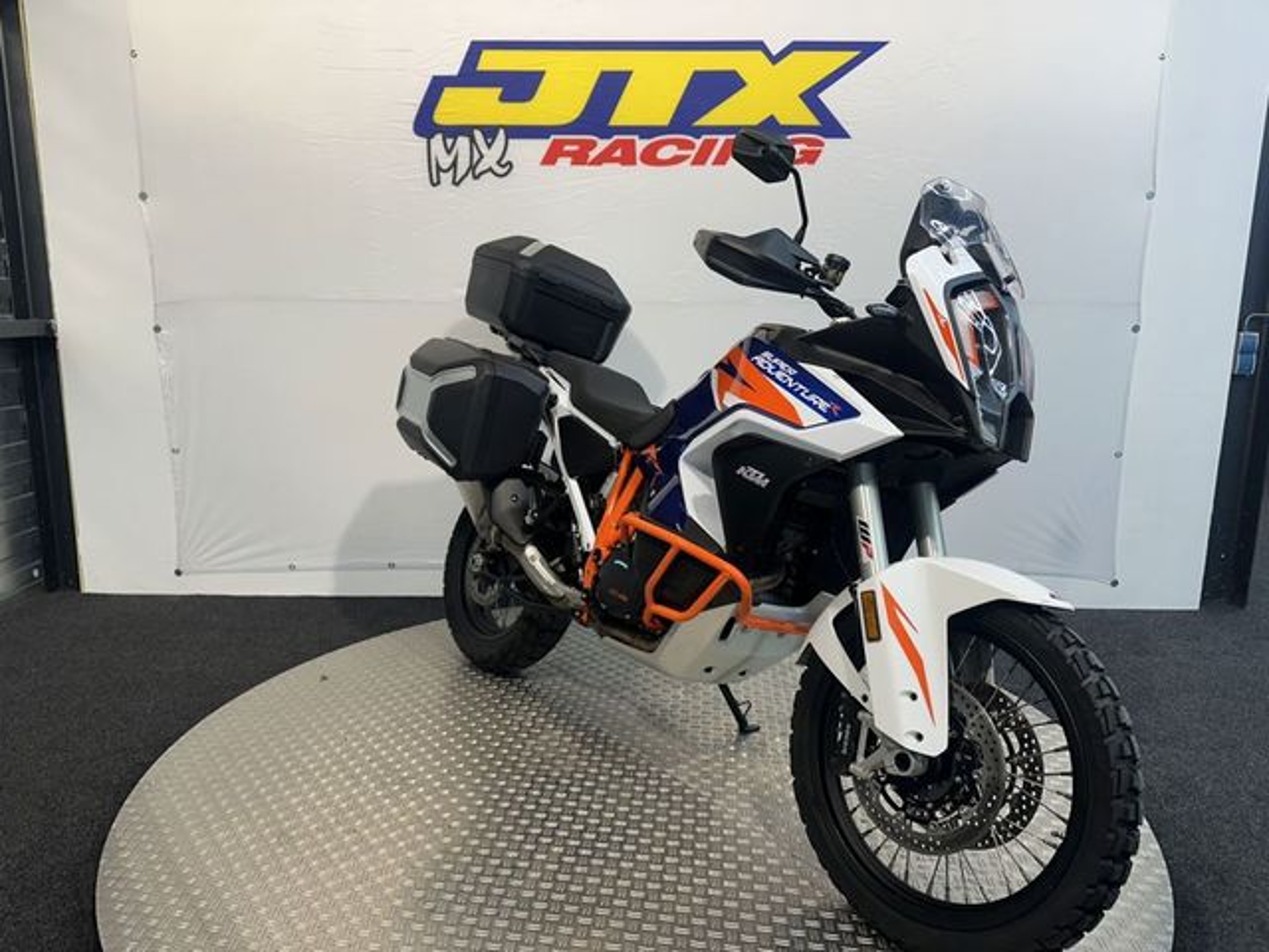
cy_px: 476
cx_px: 634
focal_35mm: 24
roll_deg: -1.0
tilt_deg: -10.1
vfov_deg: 56.8
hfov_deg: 71.6
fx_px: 880
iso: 64
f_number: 1.78
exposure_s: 1/100
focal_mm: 6.86
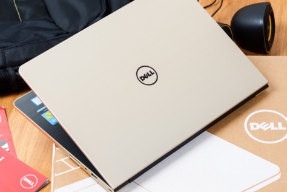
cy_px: 87
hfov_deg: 15.4
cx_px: 117
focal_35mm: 133
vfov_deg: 10.3
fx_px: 1060
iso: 200
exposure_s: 1/125
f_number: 10
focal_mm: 105
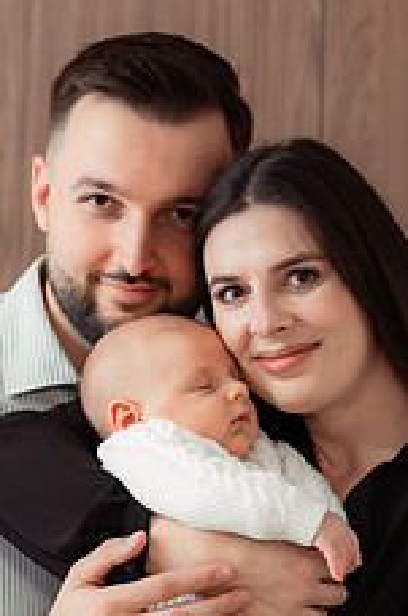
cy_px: 467
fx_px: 2869
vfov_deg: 12.2
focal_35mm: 168
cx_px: 188
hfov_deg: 8.1
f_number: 2.8
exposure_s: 1/320
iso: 2500
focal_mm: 85
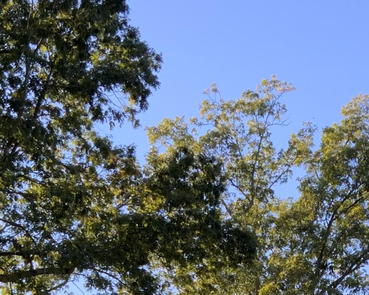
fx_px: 1103
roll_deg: -1.3
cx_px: 281
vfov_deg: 14.2
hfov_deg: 18.9
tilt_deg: +3.9
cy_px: 446
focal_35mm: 101
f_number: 1.8
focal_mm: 3
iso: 16
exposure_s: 1/230
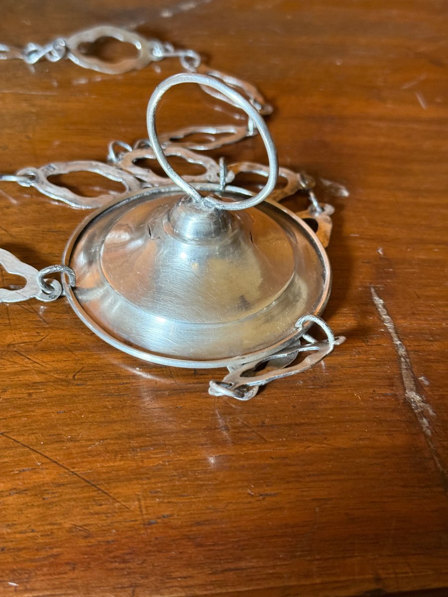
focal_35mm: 48
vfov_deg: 39.7
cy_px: 298
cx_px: 224
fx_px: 828
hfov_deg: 30.3
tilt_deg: -42.4
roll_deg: -9.7
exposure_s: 1/45
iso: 250
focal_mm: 6.76
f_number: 1.78
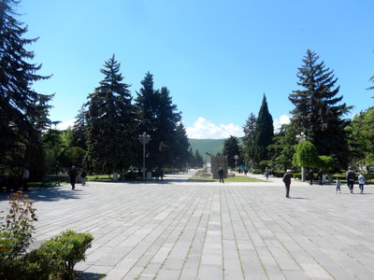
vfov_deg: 54.9
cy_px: 140
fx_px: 270
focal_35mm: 25
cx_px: 187
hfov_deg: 69.4
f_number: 6.8
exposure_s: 1/800
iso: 125
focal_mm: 4.5
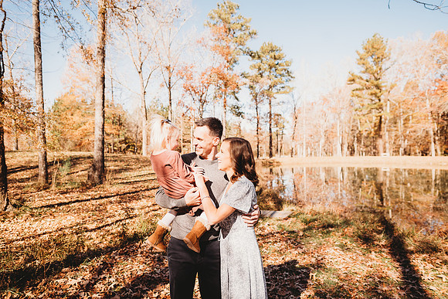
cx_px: 224
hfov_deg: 73.7
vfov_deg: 53.2
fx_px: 299
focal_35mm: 24
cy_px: 150
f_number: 2.8
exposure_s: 1/1250
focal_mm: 24
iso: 100
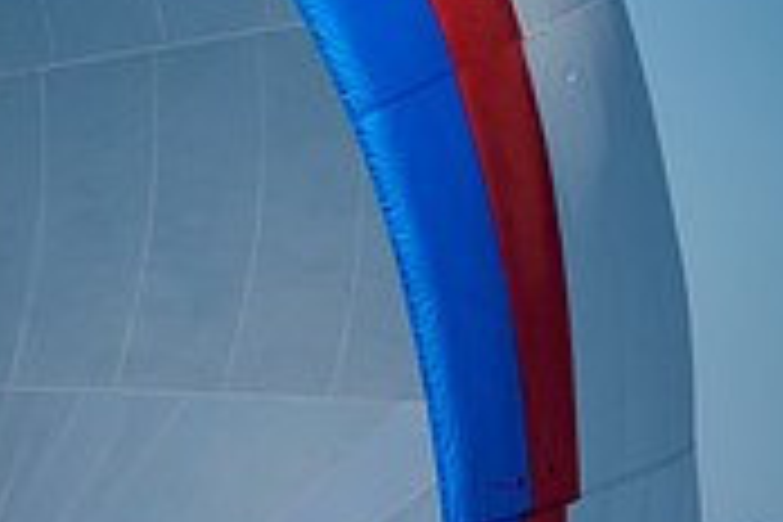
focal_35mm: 655
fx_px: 14245
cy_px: 733
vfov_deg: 2.1
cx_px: -768
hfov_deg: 3.1
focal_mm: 160
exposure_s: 1/500
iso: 160
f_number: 6.3
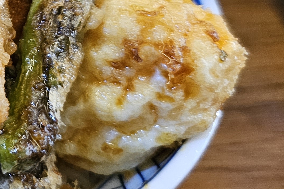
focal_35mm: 90
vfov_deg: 14.6
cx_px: -105
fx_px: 710
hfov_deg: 20.3
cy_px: -54
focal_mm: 6.3
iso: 640
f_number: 1.7
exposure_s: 1/30
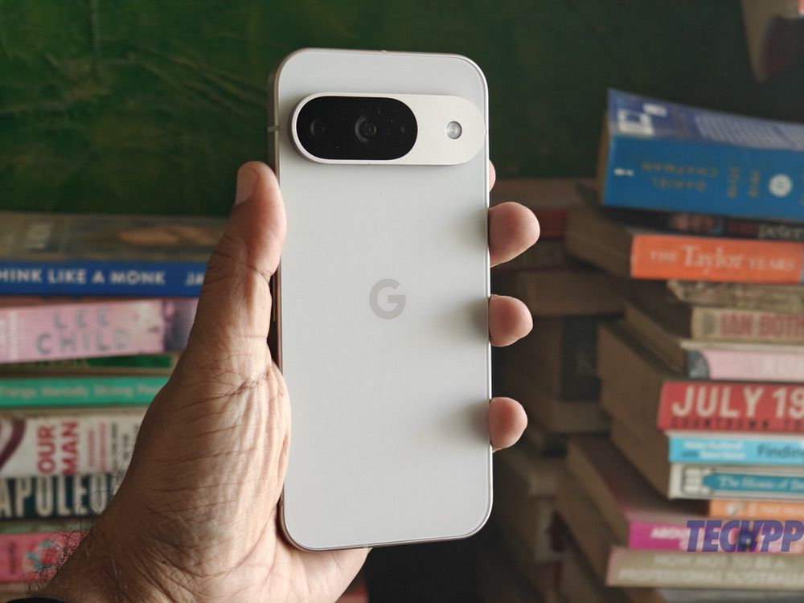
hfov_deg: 27.8
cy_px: 302
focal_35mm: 70
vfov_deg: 21.0
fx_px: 1626
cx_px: 402
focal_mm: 13.3
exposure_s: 1/58
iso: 500
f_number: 14
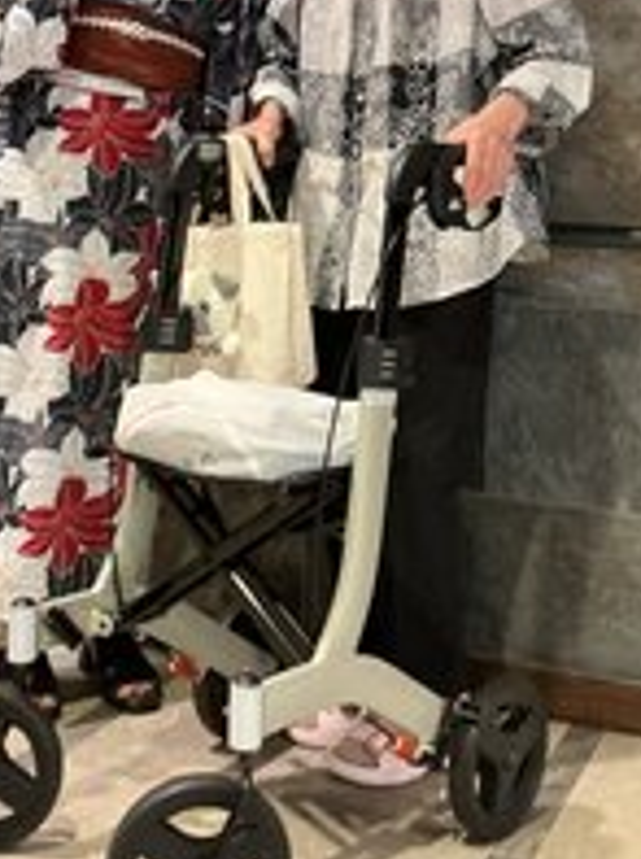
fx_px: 1461
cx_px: 283
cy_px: 109
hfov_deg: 24.7
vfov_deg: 31.4
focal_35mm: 59
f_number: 1.8
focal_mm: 3
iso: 250
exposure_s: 1/40
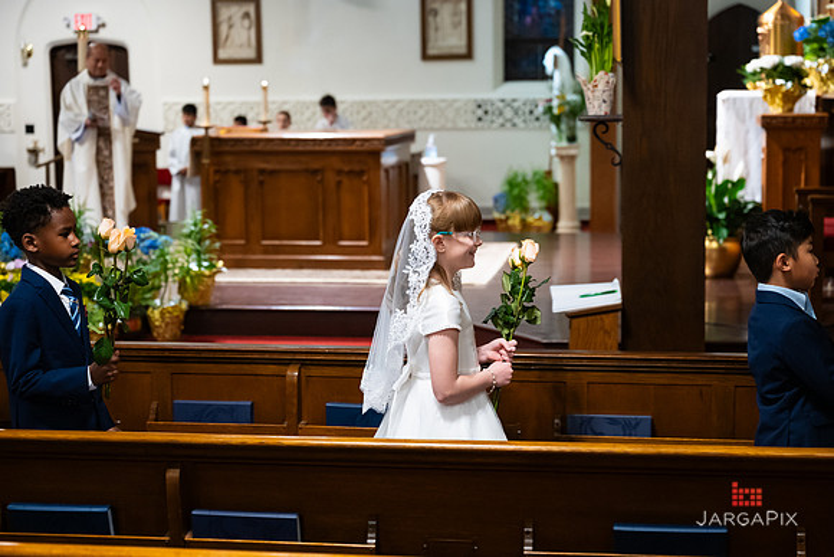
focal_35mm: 59
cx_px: 417
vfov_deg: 23.2
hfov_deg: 34.2
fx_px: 1356
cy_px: 278
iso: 3200
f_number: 3.2
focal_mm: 57
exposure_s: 1/160
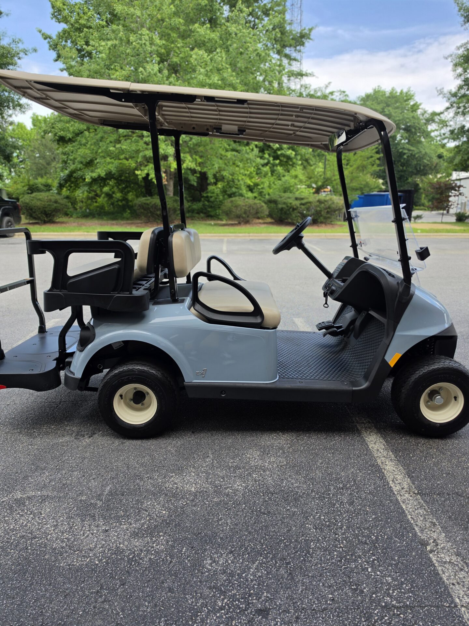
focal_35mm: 23
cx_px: 234
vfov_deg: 73.9
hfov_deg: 58.9
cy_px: 313
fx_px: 415
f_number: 1.4
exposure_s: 1/2175
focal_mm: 6.5
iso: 64
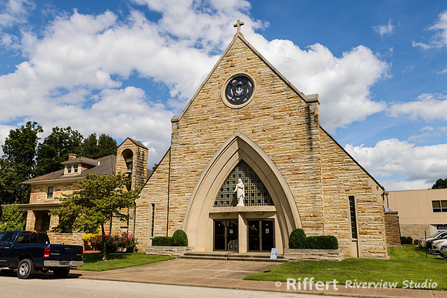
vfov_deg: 45.0
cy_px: 149
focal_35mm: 29
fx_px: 360
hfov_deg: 63.6
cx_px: 224
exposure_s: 1/400
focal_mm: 29
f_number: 8
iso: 100
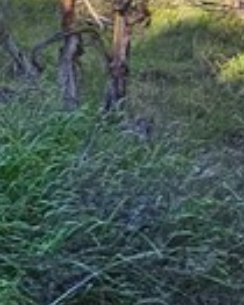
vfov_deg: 19.1
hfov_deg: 10.3
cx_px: -523
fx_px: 893
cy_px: 49
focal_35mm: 99
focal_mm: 2.2
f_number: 2.2
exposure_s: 1/337
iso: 50
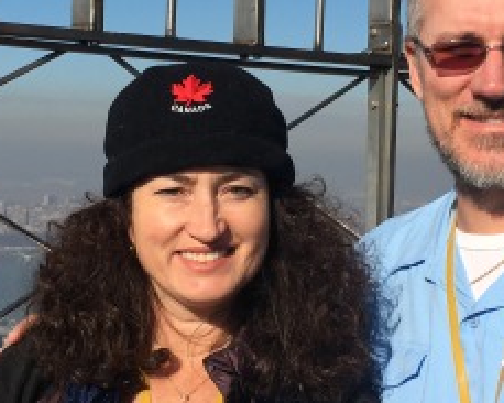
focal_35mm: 79
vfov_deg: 19.3
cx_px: 213
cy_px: 137
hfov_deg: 24.1
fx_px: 1178
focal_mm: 4.15
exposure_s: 1/2331
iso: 25
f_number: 2.2
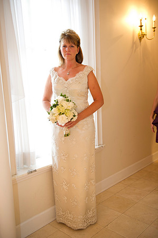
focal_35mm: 38
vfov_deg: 50.7
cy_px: 119
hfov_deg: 35.0
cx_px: 79
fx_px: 251
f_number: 2.8
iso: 1600
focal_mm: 38
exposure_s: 1/60
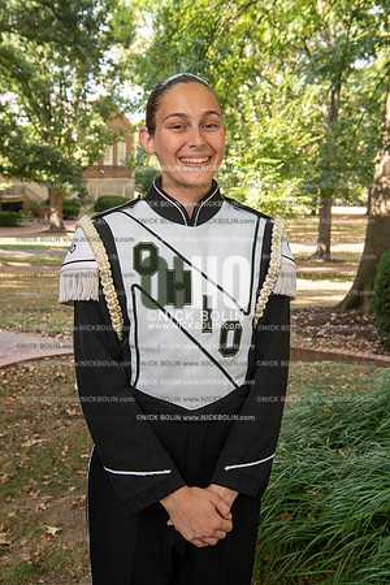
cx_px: 195
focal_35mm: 44
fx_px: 715
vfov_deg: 44.5
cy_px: 292
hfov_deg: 30.5
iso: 500
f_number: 8
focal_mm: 44
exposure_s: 1/100
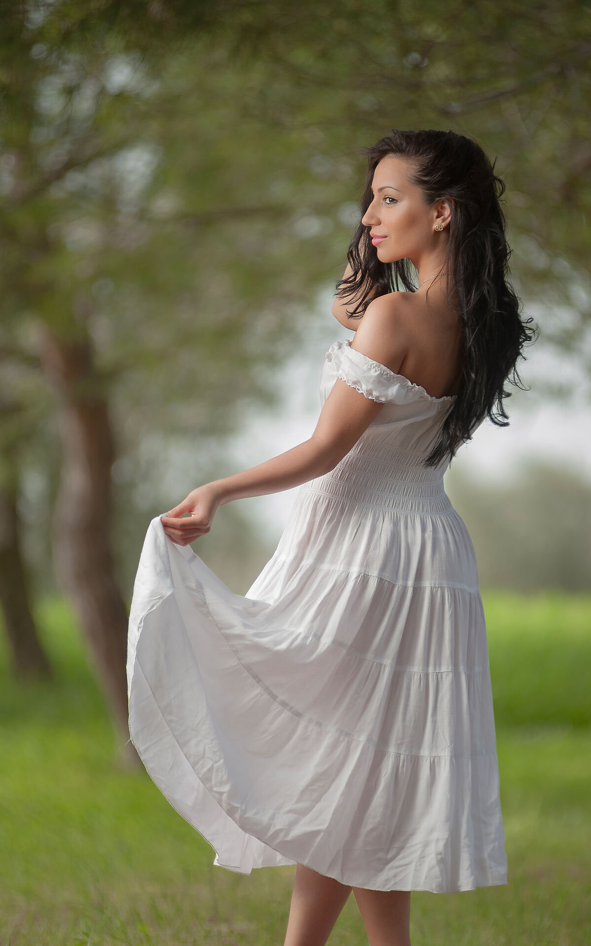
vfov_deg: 8.2
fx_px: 6596
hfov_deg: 5.1
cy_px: 544
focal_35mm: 256
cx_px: 378
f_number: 2.8
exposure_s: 1/640
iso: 200
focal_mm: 200
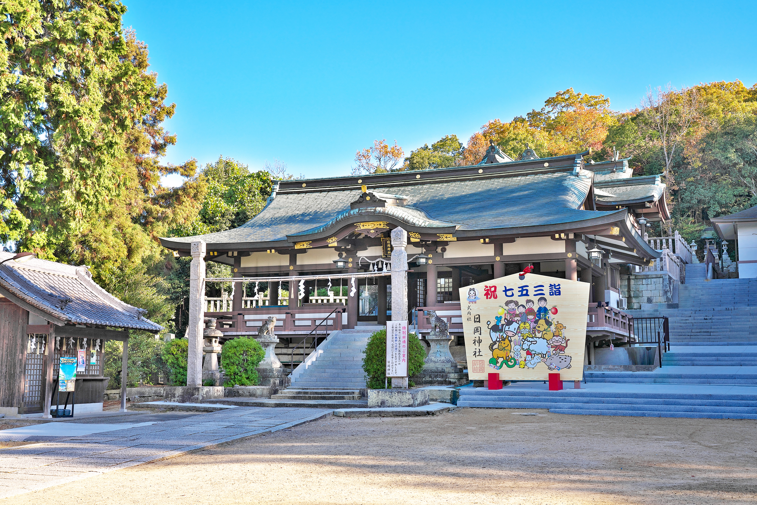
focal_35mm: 41
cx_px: 378
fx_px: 862
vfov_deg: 32.6
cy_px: 252
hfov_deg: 47.4
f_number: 10
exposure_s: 1/80
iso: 100
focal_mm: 41
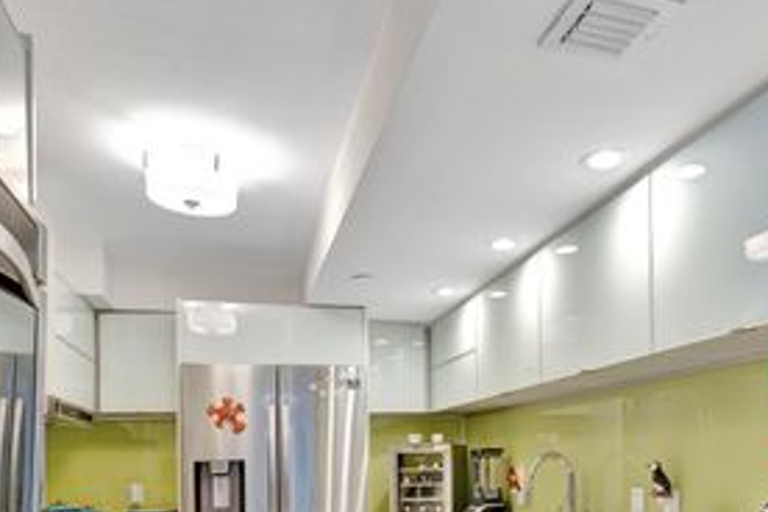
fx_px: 642
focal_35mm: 30
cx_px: 431
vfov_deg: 40.6
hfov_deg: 61.6
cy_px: 449
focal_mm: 16.6
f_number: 8
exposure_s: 1/3.33
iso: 400
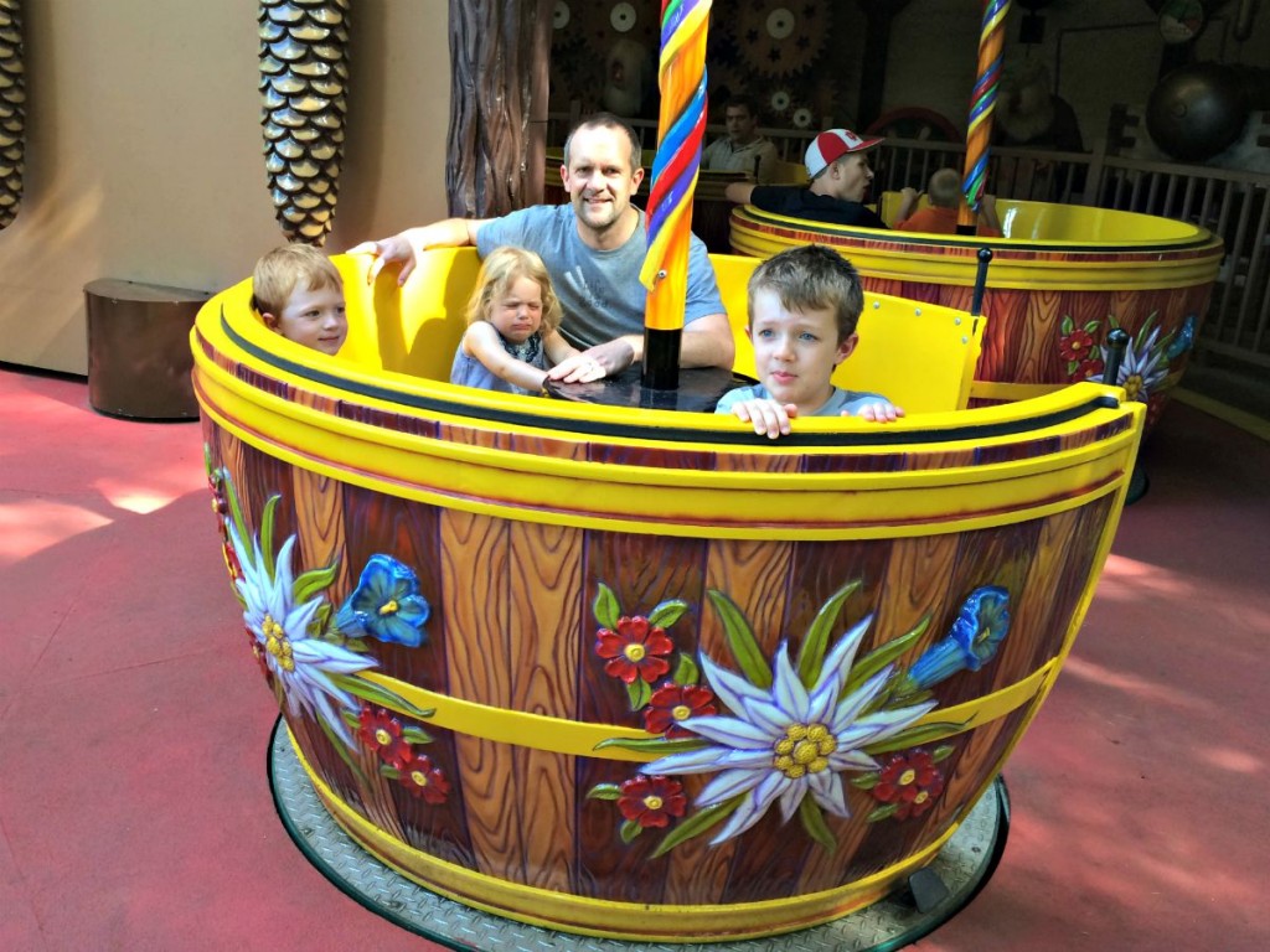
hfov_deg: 61.7
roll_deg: -3.3
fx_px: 1064
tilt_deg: -16.1
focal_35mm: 29
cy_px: 476
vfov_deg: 48.2
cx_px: 635
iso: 32
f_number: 2.2
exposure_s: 1/40
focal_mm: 4.15
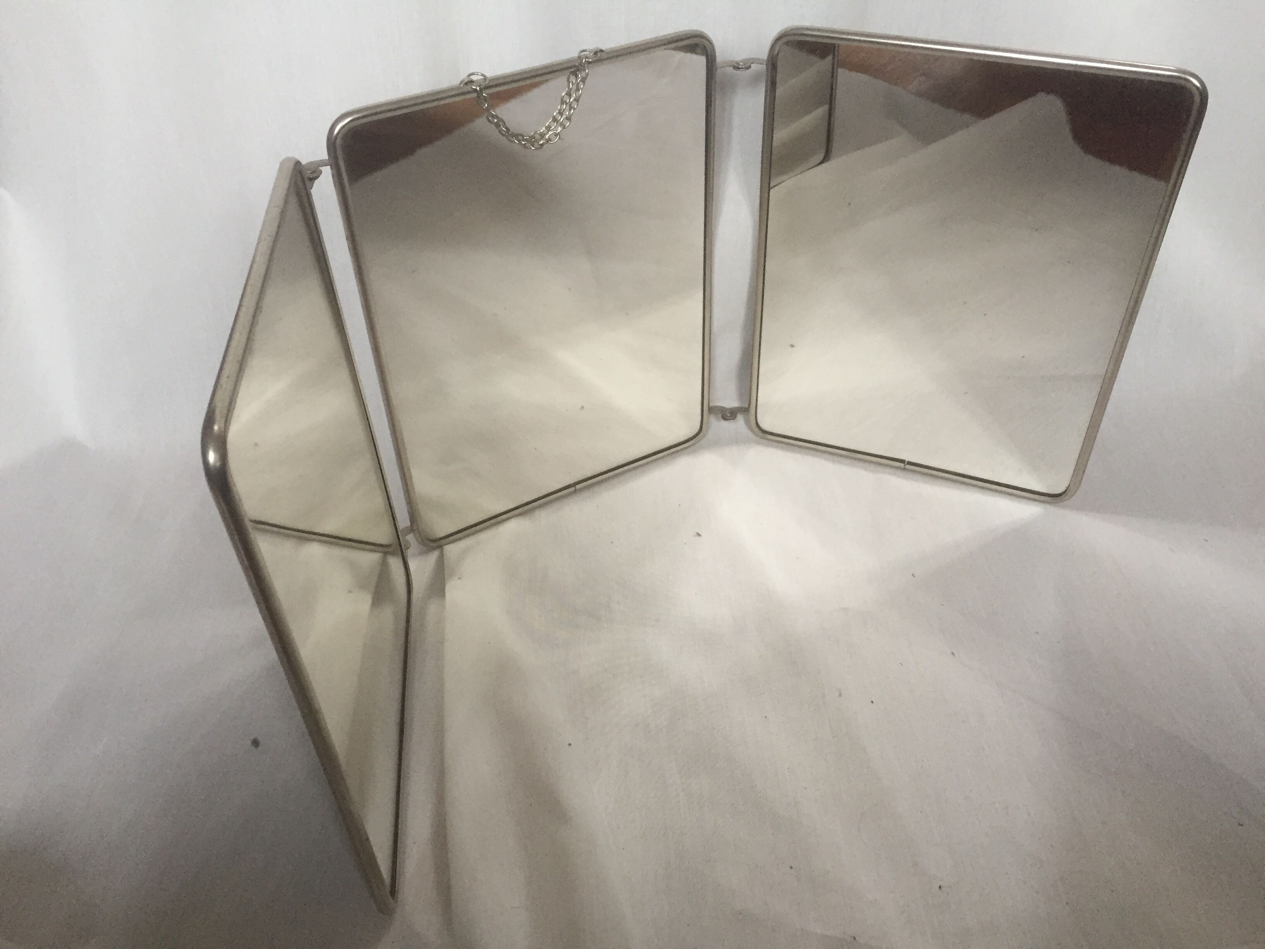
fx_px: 1060
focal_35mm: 29
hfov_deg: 61.7
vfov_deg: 48.2
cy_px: 474
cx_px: 632
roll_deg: +0.4
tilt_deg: -41.7
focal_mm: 4.15
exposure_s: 1/33
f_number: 2.2
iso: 160
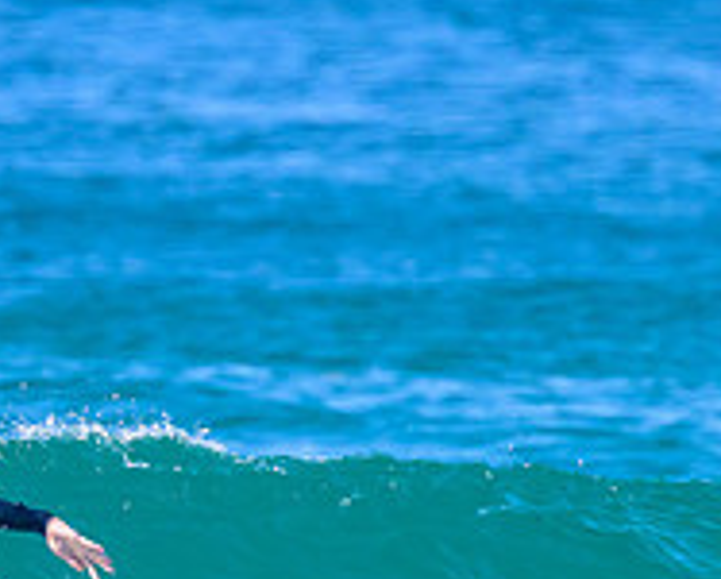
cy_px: 634
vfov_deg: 0.5
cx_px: 56
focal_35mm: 3055
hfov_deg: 0.6
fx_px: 65258
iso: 2000
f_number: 11
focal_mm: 800
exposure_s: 1/2000
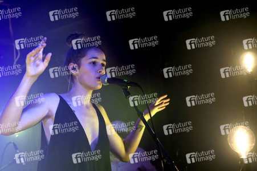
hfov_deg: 35.1
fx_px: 407
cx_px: 128
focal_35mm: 57
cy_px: 86
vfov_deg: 23.7
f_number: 2.8
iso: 1250
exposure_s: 1/60
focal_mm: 38
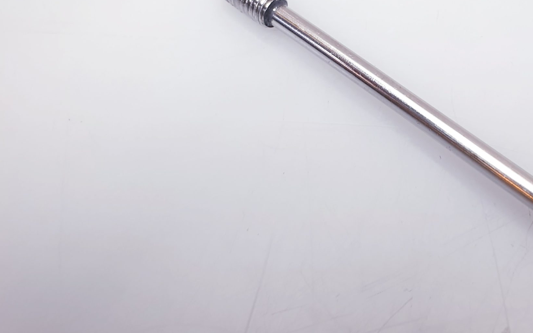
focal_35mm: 43
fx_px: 625
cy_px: 69
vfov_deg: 29.2
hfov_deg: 44.5
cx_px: 408
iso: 100
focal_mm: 4.3
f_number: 2.4
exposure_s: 1/50
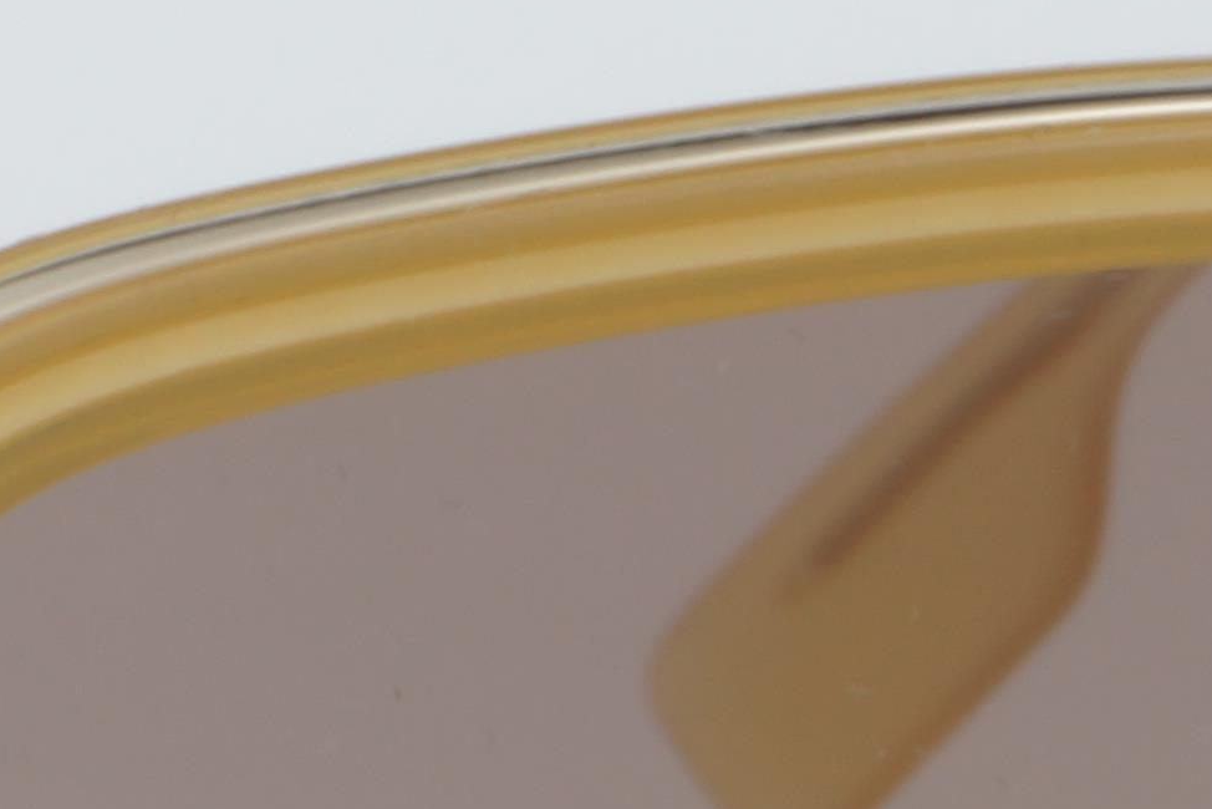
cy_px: 1282
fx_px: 17109
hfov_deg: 4.1
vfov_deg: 2.7
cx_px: 1061
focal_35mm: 508
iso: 100
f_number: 32
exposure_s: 1/4
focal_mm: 55
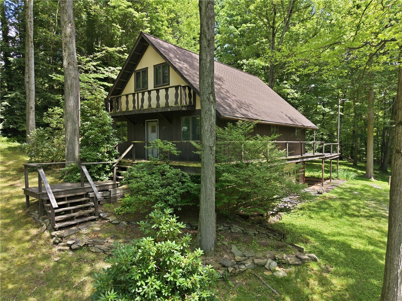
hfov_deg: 71.6
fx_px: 279
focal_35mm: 24
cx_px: 201
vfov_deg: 56.8
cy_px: 150
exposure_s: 1/400
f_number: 1.8
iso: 100
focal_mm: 8.7
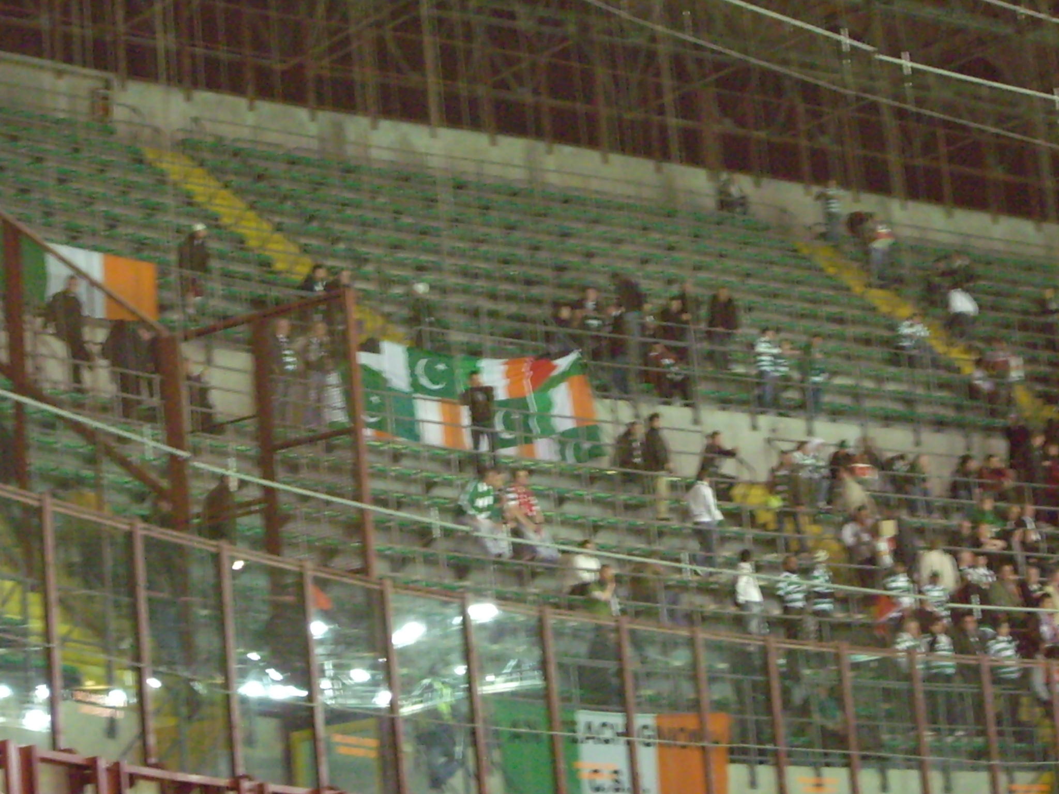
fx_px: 3488
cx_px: 530
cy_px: 397
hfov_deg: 17.3
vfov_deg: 13.0
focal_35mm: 114
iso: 800
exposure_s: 1/5
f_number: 5.2
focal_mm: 18.6
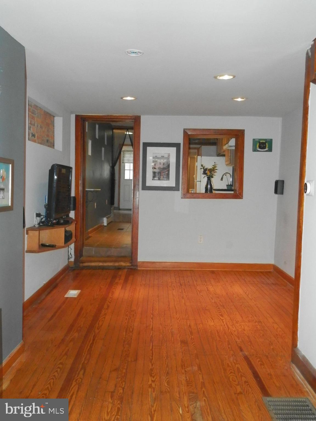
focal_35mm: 34
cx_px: 158
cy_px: 210
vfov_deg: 54.0
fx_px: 414
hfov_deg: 41.8
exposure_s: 1/40
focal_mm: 6.1
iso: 400
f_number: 3.3
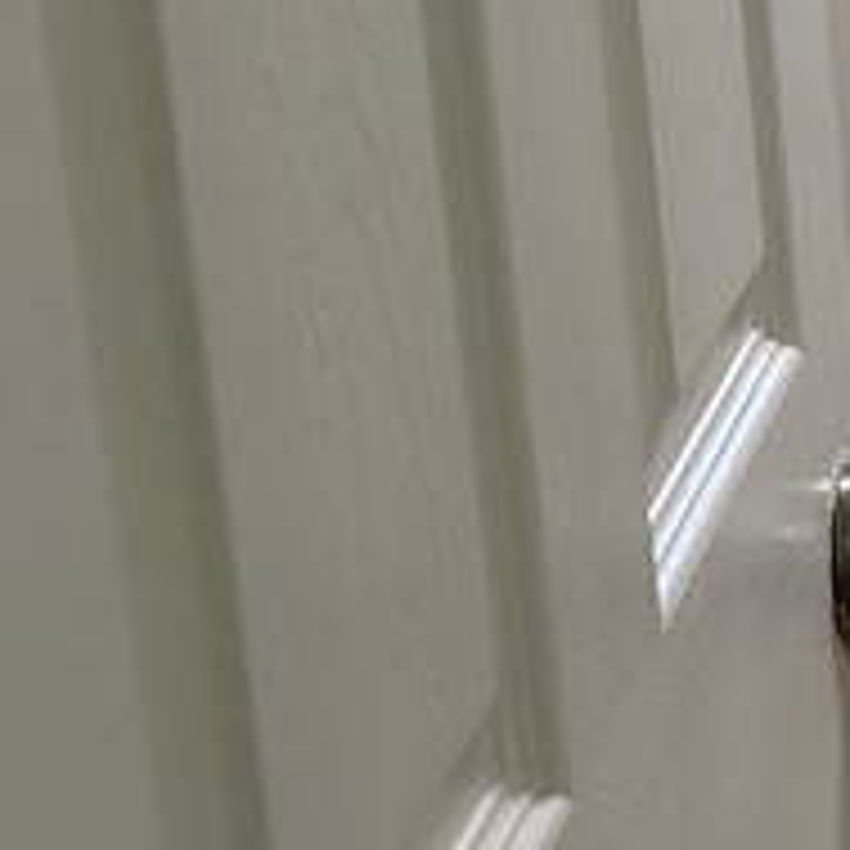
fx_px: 3195
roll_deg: -0.6
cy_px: 130
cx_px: 2154
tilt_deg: -13.5
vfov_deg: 15.0
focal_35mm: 115
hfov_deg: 11.8
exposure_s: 1/121
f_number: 1.78
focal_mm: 6.86
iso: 100
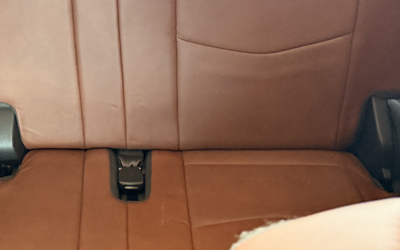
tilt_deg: -37.5
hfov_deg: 34.8
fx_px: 578
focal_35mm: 53
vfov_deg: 24.0
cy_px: 42
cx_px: 3
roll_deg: +8.4
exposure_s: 1/60
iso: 800
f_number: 1.78
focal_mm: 6.76
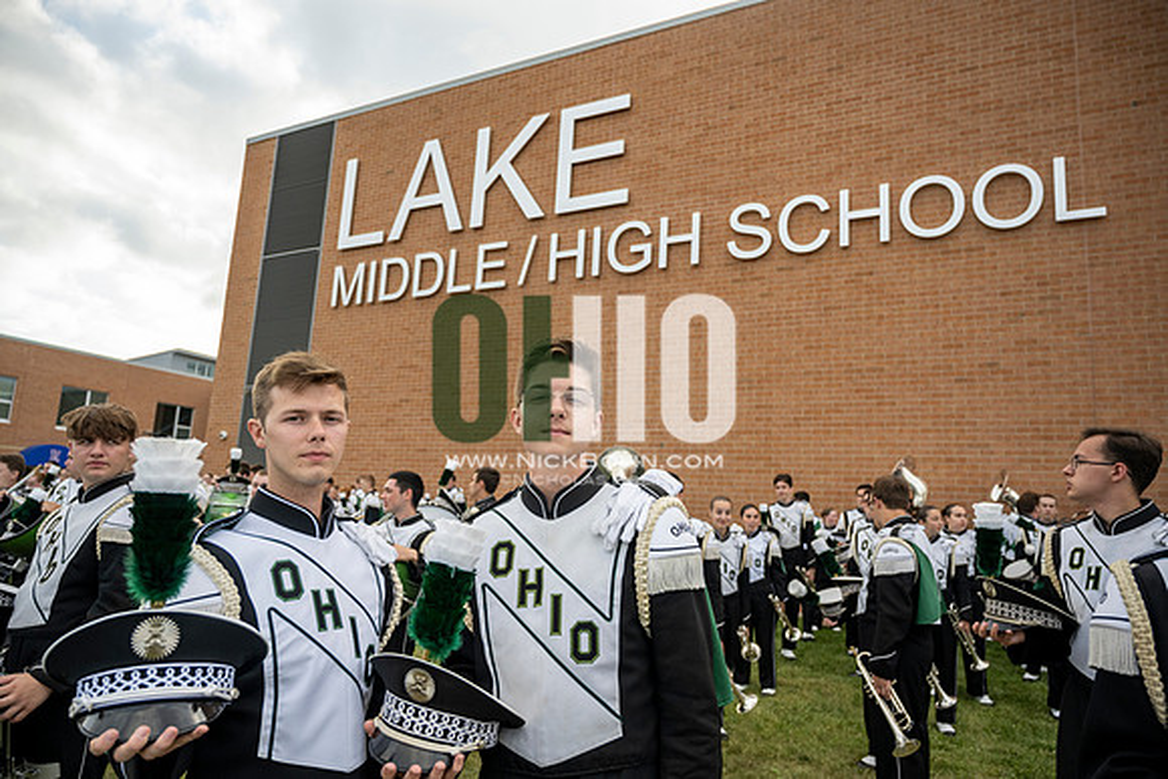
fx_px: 779
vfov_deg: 53.2
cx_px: 584
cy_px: 390
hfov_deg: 73.7
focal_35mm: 24
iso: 400
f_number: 4
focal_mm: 24
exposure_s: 1/800
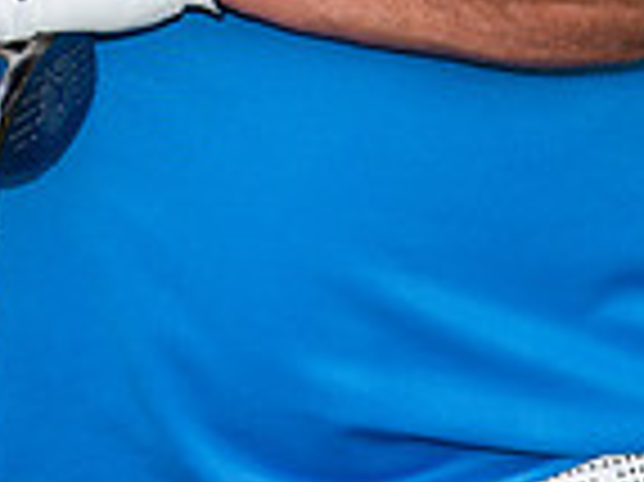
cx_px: -342
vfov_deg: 4.5
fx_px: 6023
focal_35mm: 324
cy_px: -487
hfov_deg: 6.0
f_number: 5.6
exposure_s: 1/250
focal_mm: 70
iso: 160
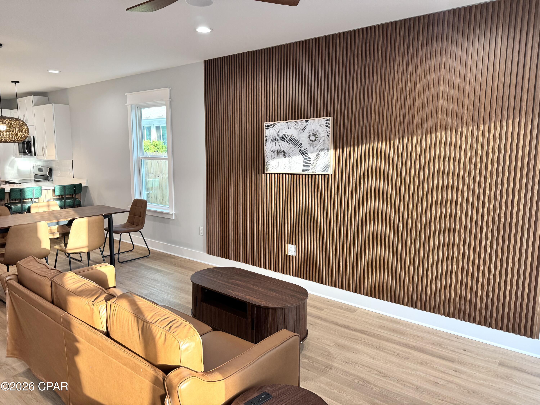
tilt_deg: -7.0
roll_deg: -0.4
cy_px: 202
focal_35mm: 24
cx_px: 270
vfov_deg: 56.8
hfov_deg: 71.6
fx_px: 374
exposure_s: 1/120
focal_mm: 6.76
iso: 200
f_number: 1.78
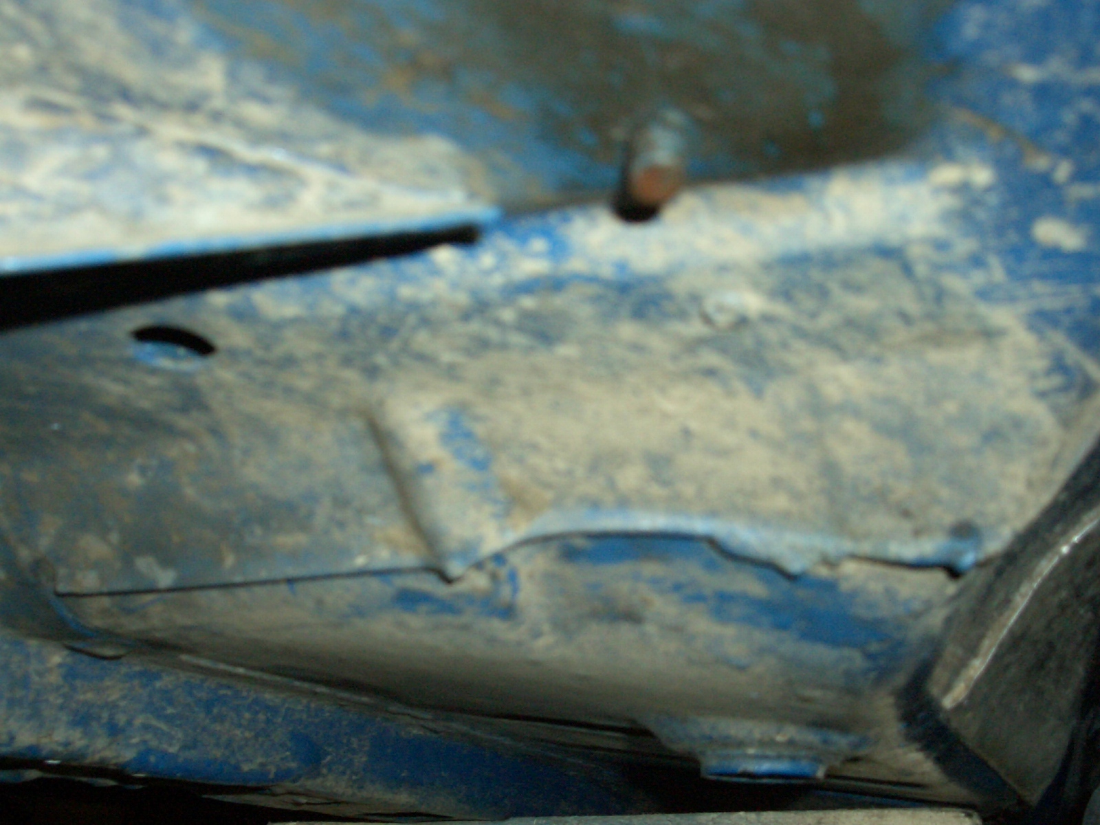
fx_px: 1557
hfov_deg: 38.9
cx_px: 550
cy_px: 412
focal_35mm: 49
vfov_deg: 29.7
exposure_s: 1/60
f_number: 3.1
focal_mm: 8.2
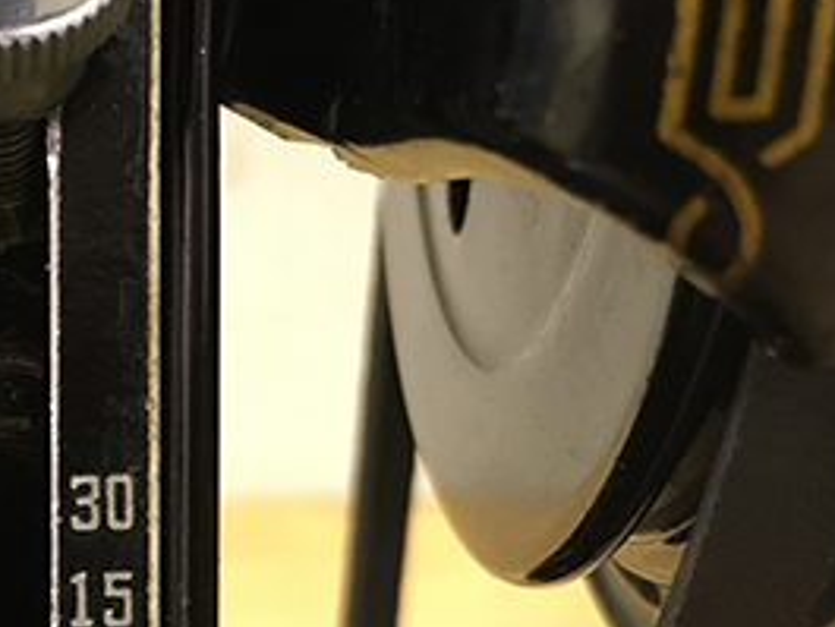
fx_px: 1689
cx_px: -85
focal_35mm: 70
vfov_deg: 20.5
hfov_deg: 25.7
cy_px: 583
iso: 160
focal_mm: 4.15
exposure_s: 1/30
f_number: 2.2
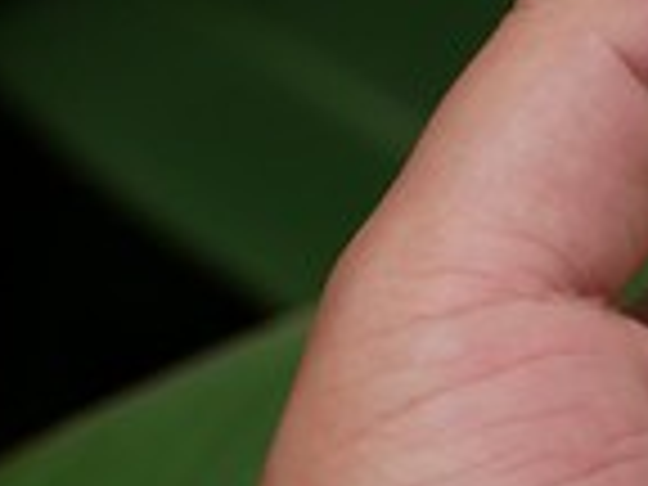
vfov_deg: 6.7
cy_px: 68
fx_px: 4156
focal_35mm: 222
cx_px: 1346
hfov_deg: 8.4
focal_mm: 25
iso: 500
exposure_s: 1/400
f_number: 2.8
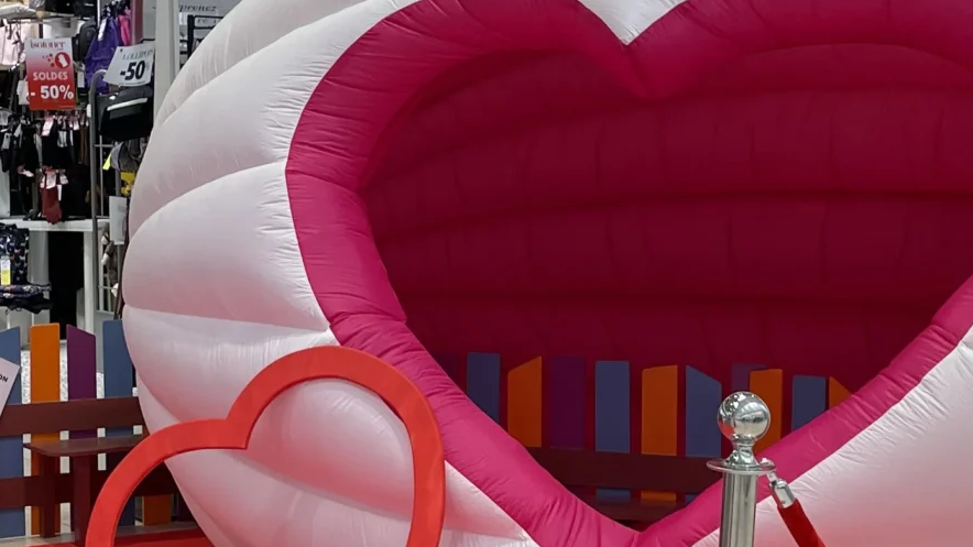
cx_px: 426
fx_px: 2115
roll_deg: +0.4
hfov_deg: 25.9
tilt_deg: -5.5
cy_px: 354
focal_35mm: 82
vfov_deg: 14.7
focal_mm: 4.2
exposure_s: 1/100
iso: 64
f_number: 1.6
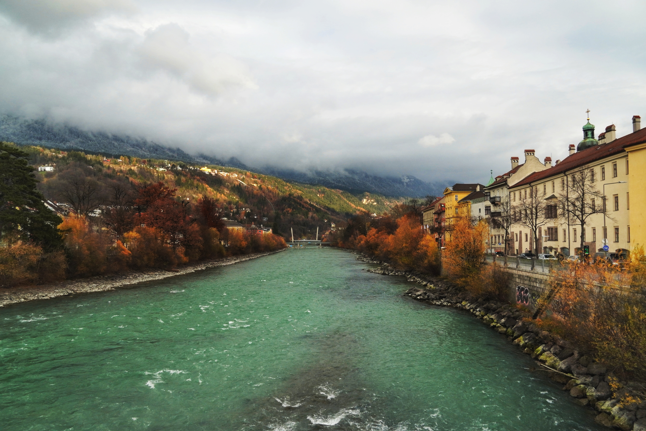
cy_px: 216
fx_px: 484
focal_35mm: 27
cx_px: 323
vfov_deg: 47.9
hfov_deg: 67.4
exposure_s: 1/200
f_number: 10
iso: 400
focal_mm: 18
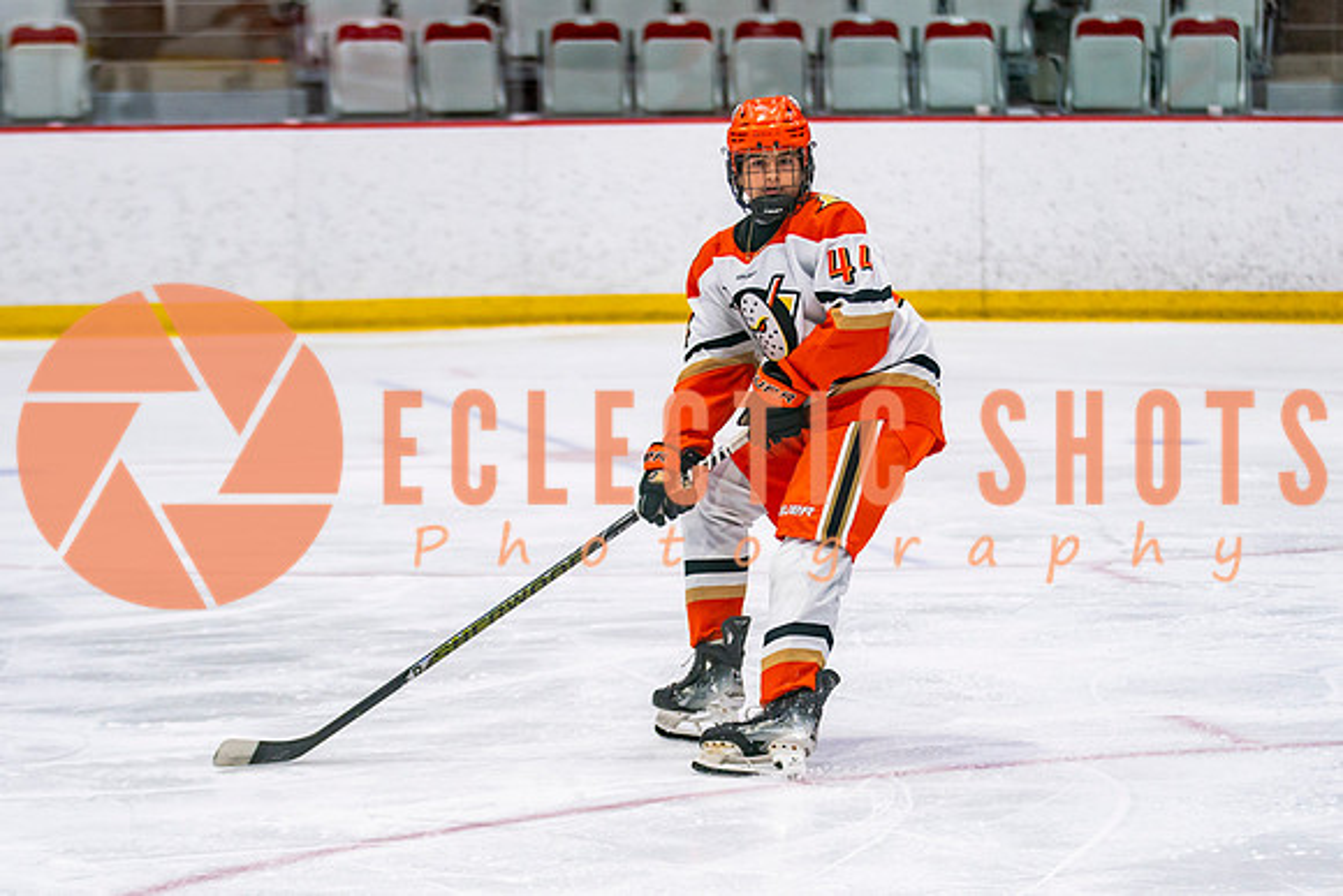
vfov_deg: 8.8
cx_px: 746
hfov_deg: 13.1
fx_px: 5844
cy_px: 485
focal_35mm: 157
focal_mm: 100
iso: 640
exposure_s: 1/640
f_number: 2.8
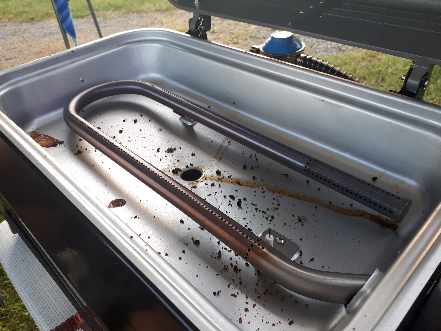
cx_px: 220
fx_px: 344
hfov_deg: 65.3
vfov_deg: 51.4
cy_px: 166
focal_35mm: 27
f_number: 1.9
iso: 64
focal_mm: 3.6
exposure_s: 1/50
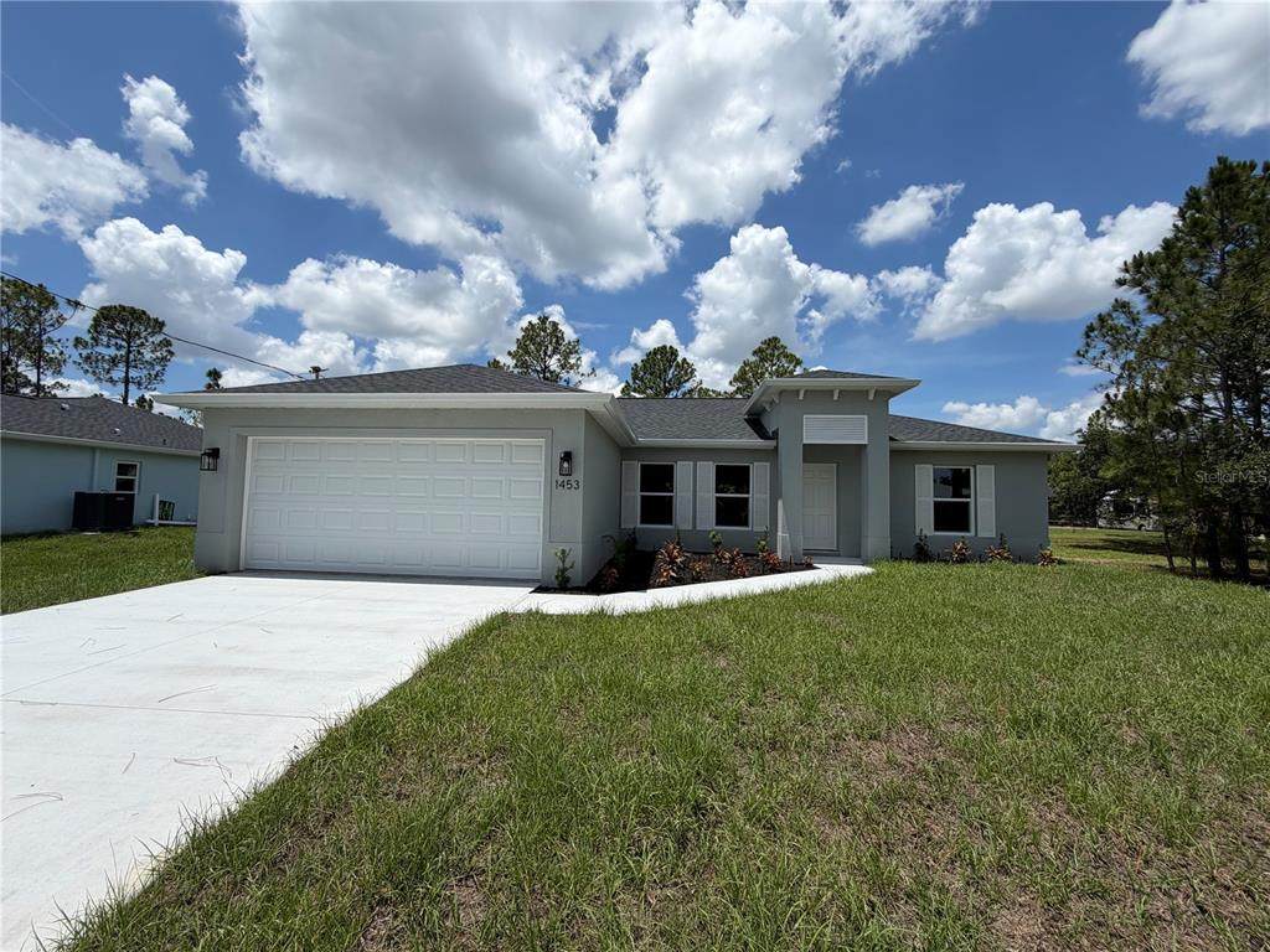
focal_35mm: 14
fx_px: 514
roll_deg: -1.2
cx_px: 635
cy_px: 476
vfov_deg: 85.7
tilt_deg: +3.5
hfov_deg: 102.1
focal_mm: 2.22
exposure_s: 1/1848
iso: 20
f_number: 2.2
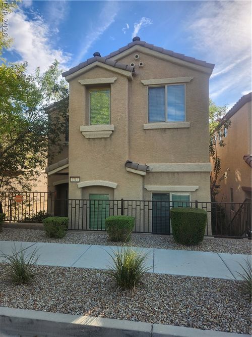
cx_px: 126
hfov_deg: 58.9
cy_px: 168
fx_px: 223
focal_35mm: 23
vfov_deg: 73.9
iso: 20
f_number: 1.8
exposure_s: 1/864
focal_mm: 5.4
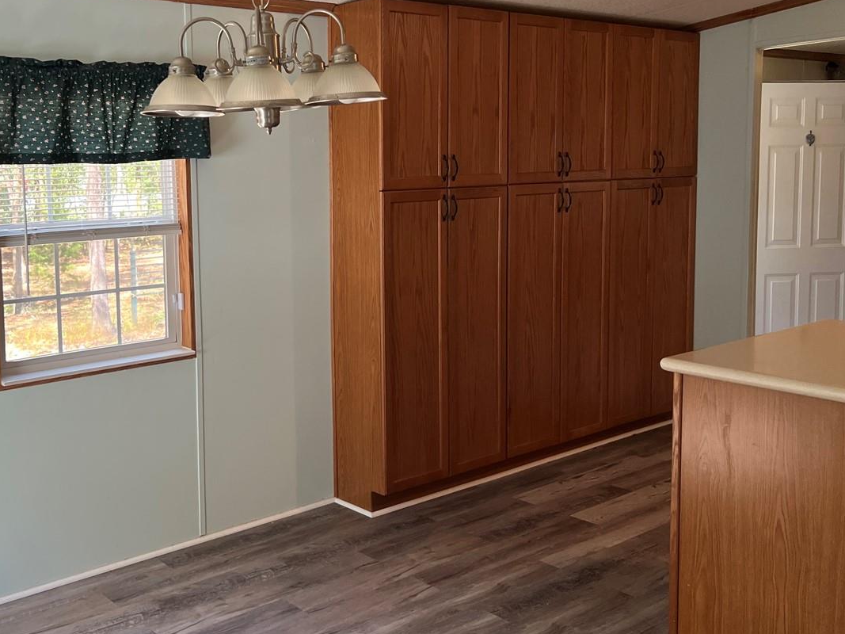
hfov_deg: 47.2
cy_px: 250
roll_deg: +0.9
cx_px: 289
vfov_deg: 36.7
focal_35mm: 39
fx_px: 952
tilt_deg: -4.7
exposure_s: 1/120
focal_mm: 5.7
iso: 100
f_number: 1.5
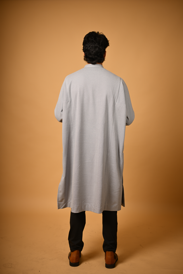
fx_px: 381
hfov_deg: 27.0
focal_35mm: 50
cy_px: 137
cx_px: 92
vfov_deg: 39.6
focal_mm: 50
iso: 125
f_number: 2.2
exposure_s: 1/1000
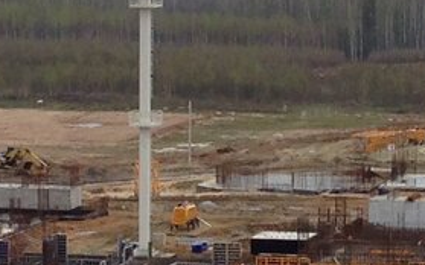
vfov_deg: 5.4
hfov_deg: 8.7
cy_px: 299
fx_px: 2790
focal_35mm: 241
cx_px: 443
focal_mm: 4.13
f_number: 2.4
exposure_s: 1/713
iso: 50
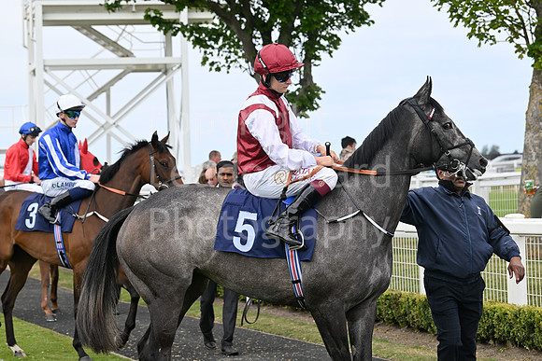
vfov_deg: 12.2
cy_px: 180
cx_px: 271
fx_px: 1687
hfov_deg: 18.3
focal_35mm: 112
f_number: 6.3
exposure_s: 1/800
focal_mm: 112
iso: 400
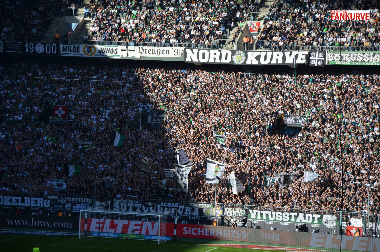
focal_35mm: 158
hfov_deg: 13.1
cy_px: 126
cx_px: 190
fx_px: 1659
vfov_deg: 8.7
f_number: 6.3
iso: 200
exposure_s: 1/640
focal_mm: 105
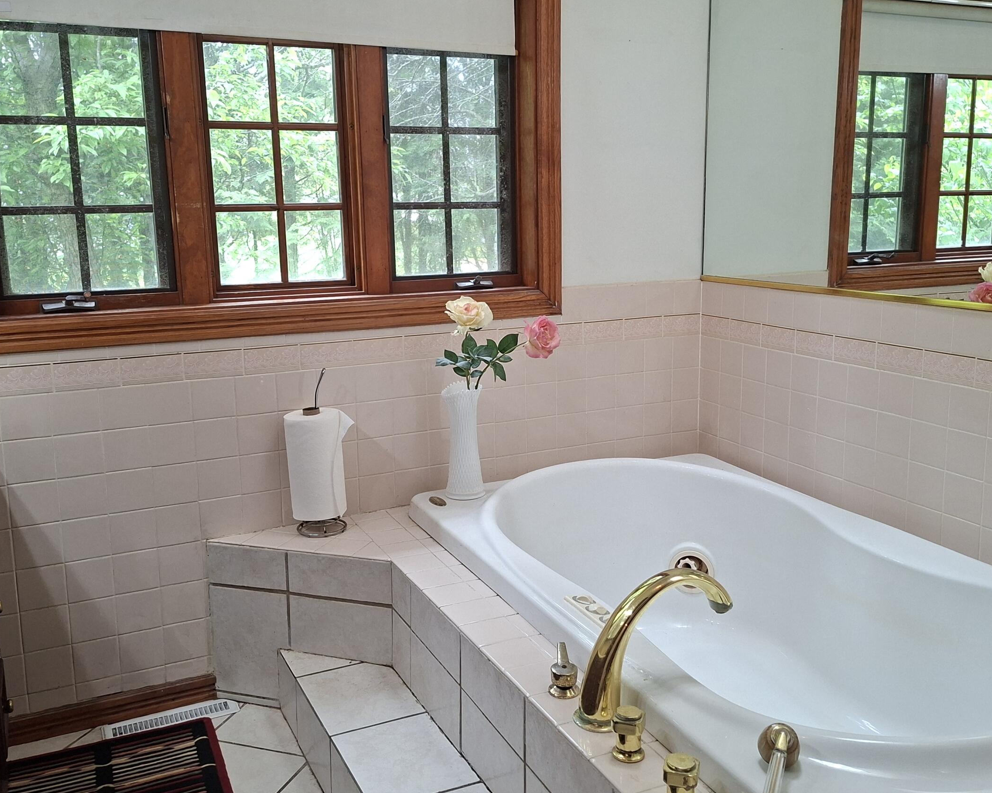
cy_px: 384
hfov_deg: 55.7
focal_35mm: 32
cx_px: 512
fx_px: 939
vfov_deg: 45.8
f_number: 1.8
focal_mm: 5.54
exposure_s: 1/120
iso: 250
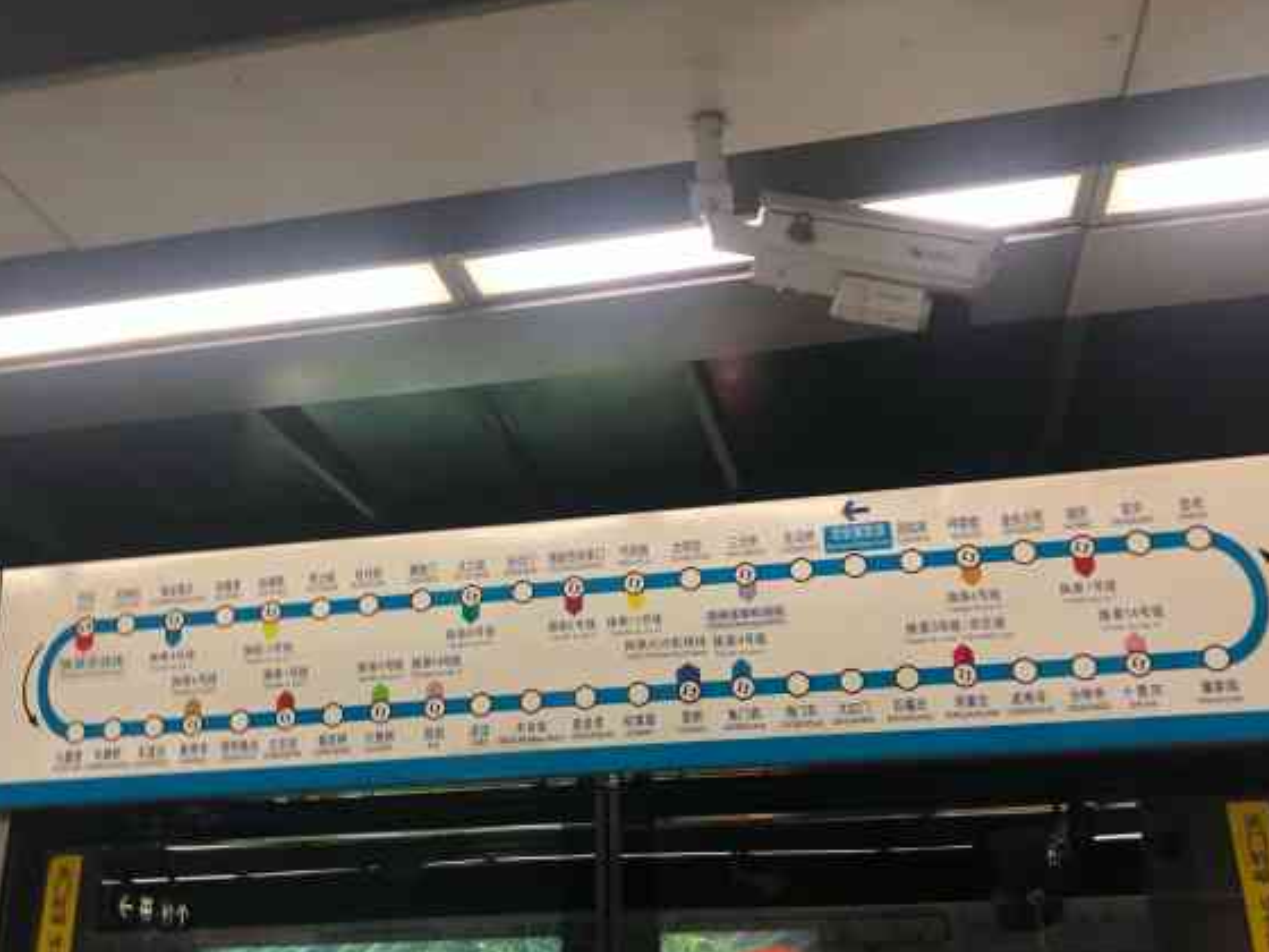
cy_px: 538
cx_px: 587
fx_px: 1283
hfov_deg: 52.6
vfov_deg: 40.6
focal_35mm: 35
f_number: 1.8
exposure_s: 1/50
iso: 250
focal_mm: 4
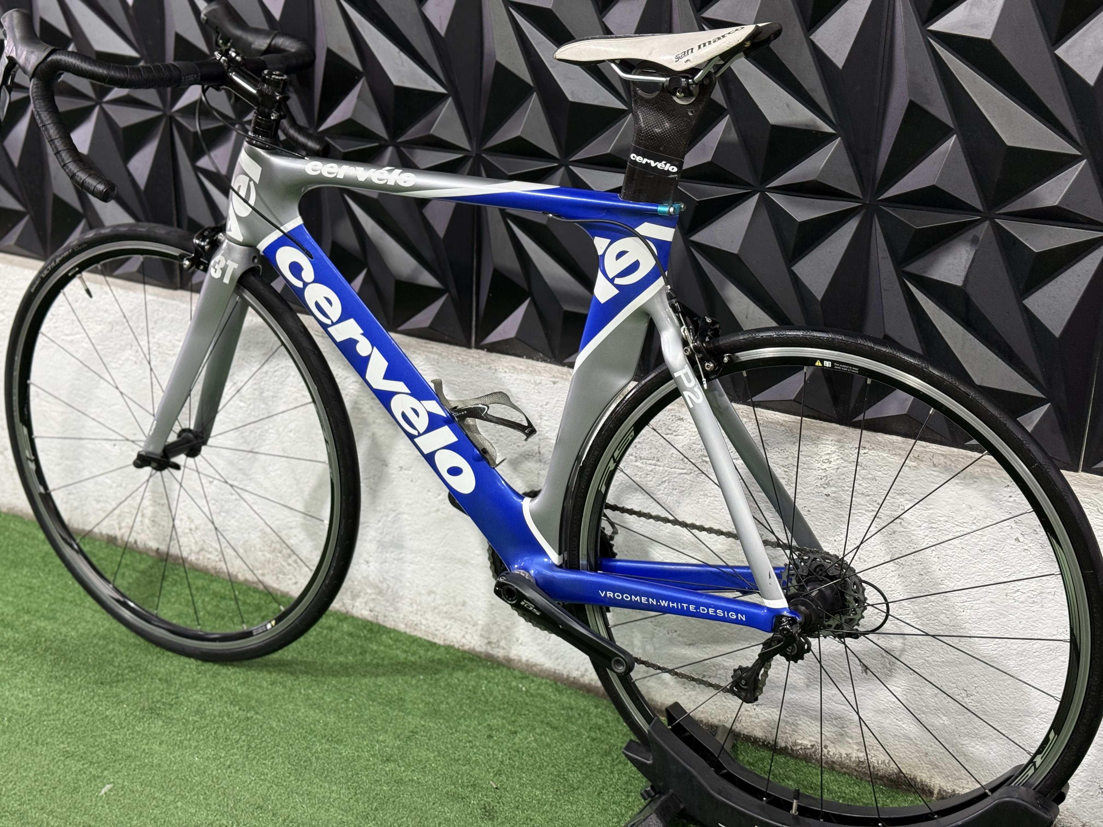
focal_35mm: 48
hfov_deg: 39.7
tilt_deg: -17.6
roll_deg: -0.6
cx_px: 552
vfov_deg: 30.3
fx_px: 1529
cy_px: 414
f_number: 1.78
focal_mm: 6.76
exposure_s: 1/60
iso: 125
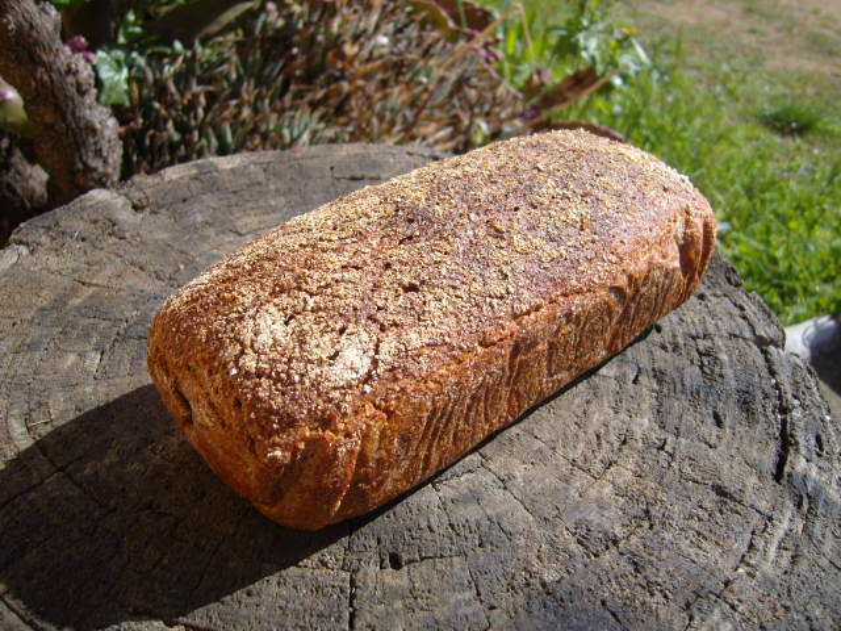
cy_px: 316
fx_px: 850
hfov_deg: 52.6
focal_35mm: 35
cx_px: 420
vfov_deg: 40.7
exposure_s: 1/180
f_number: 7.1
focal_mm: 7.4
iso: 80
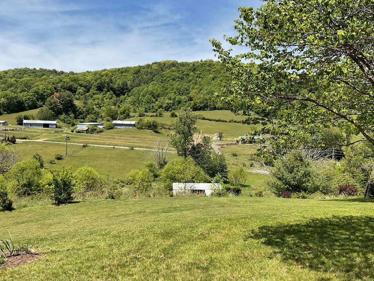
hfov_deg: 55.3
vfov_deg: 42.9
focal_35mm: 33
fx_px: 357
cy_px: 157
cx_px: 192
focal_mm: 3
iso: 16
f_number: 1.8
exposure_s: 1/1412
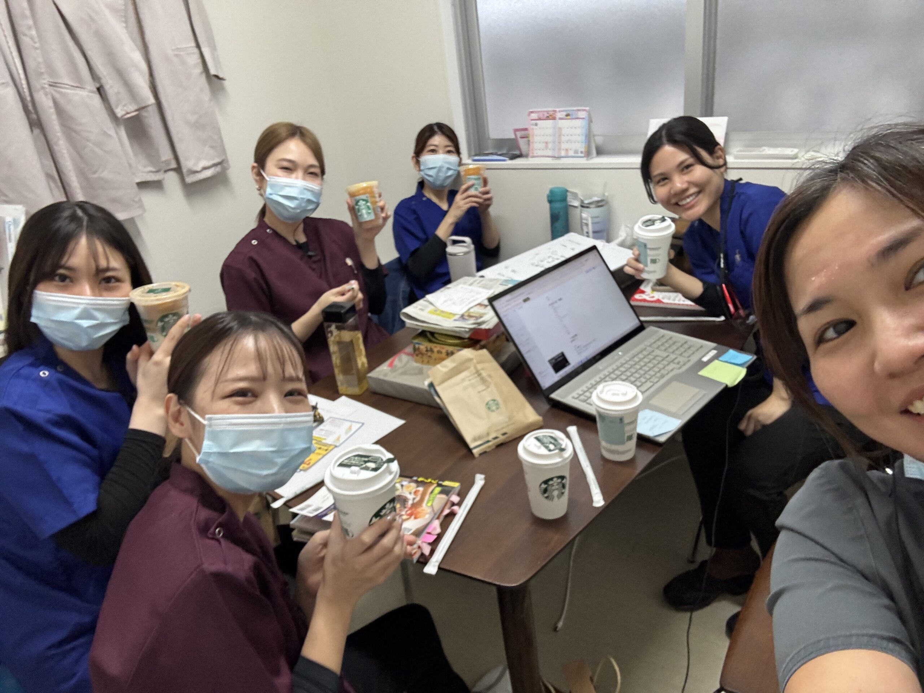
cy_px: 346
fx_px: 614
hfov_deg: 73.9
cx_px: 462
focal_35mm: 23
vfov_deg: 58.9
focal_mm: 2.69
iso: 200
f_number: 1.9
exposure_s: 1/60
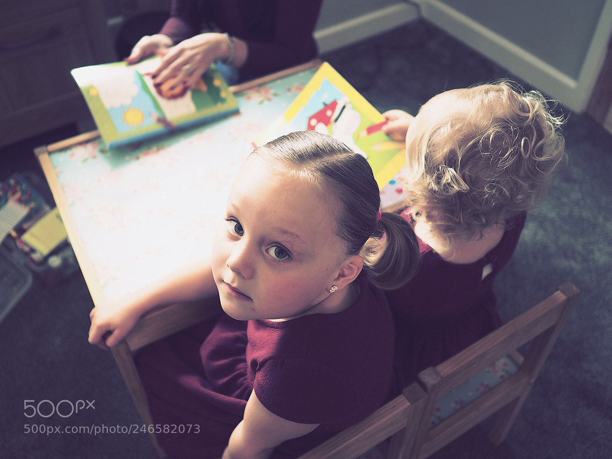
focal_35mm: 34
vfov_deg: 41.8
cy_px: 230
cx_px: 306
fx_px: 601
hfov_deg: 54.0
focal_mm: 17
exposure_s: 1/60
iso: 640
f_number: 1.8
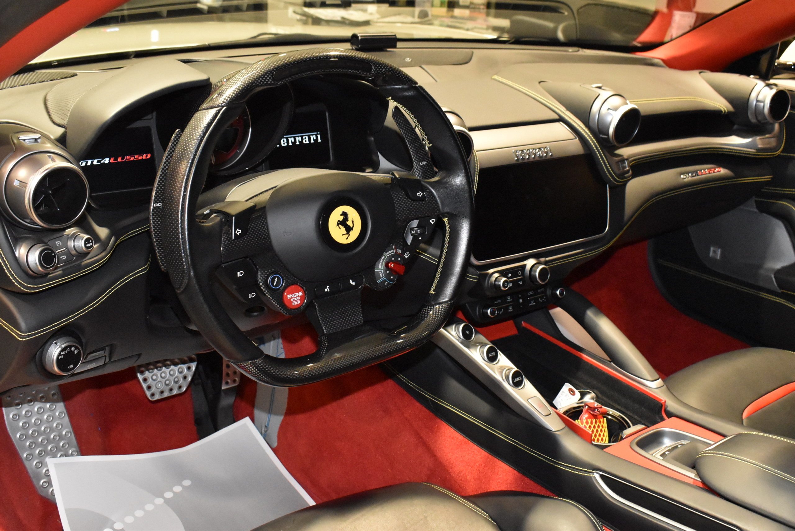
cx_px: 398
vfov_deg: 36.9
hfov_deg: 53.1
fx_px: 796
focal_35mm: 36
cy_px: 266
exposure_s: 1/60
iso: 6400
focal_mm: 24
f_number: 8
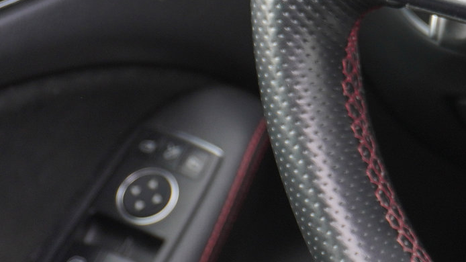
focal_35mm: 145
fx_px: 1791
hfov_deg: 14.7
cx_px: 408
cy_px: -90
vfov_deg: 8.2
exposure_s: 1/50
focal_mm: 32
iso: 250
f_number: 5
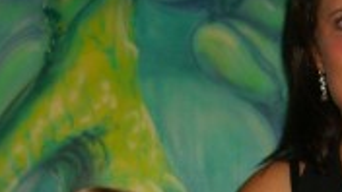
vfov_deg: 8.2
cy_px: 365
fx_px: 1279
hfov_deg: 15.2
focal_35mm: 141
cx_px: 222
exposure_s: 1/60
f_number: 2.8
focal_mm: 7.9
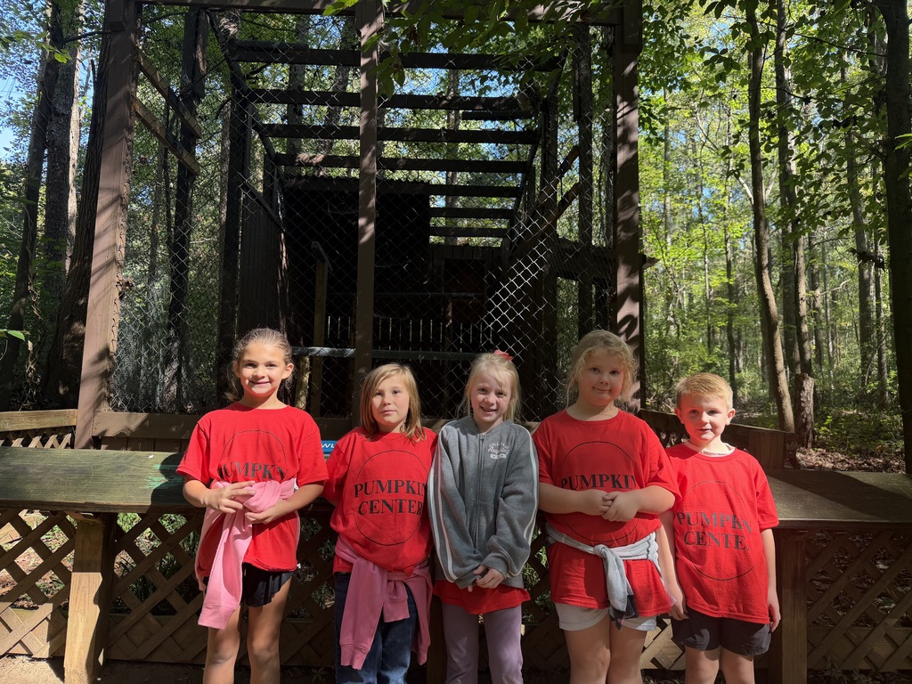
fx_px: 632
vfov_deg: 56.8
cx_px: 456
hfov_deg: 71.6
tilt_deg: +7.2
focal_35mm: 24
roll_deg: -1.6
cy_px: 342
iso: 64
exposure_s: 1/150
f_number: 1.78
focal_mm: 6.76
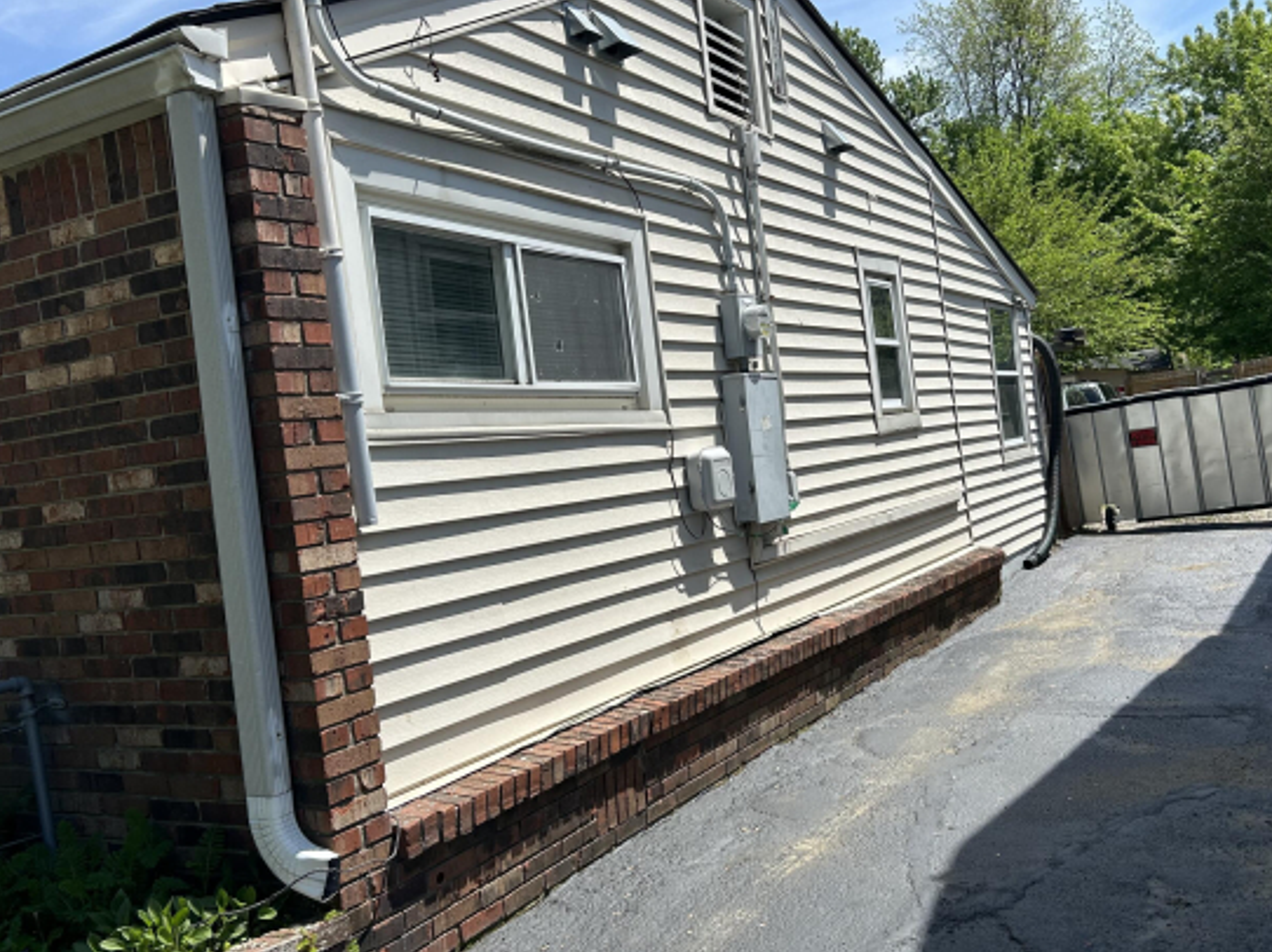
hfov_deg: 56.7
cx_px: 693
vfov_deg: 44.1
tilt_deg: -0.8
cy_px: 462
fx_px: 1175
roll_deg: +6.7
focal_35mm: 32
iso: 50
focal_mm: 5.7
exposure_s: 1/3831
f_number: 1.5
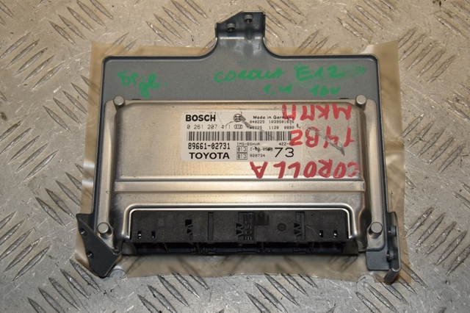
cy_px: 156
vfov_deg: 20.1
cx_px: 235
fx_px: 881
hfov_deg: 29.9
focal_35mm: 68
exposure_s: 1/200
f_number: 11
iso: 800
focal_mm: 45
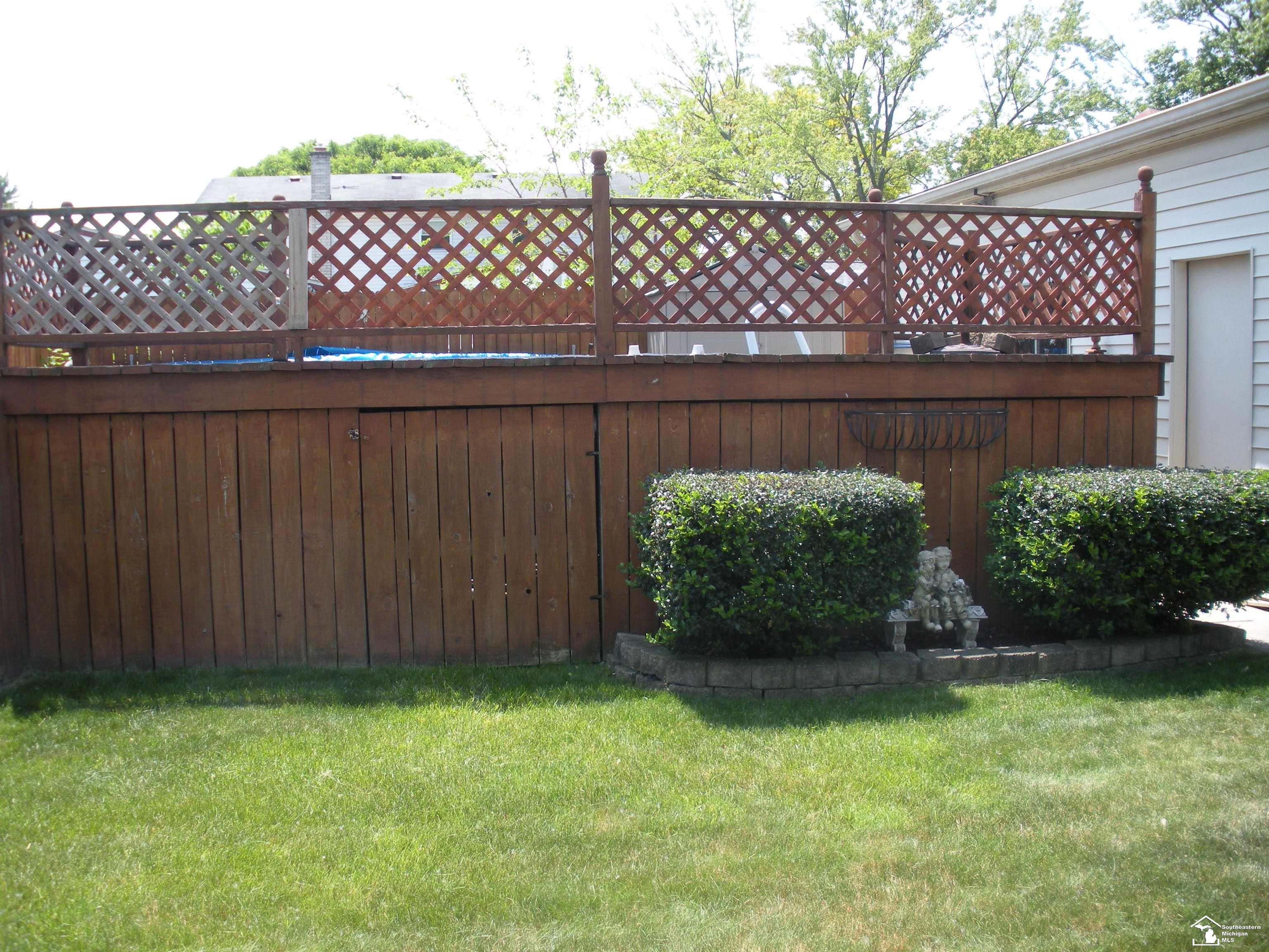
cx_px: 634
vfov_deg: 39.7
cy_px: 476
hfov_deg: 51.4
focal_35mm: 36
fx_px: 1320
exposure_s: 1/165
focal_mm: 6.3
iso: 64
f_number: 3.5
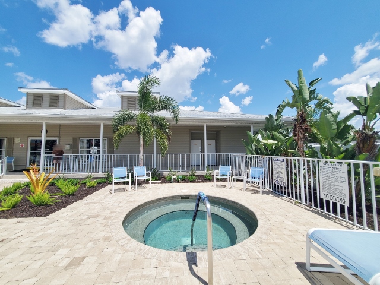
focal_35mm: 13
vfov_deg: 89.9
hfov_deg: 106.2
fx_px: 143
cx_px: 190
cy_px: 142
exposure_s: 1/1542
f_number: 2.2
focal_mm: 1.8
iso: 50
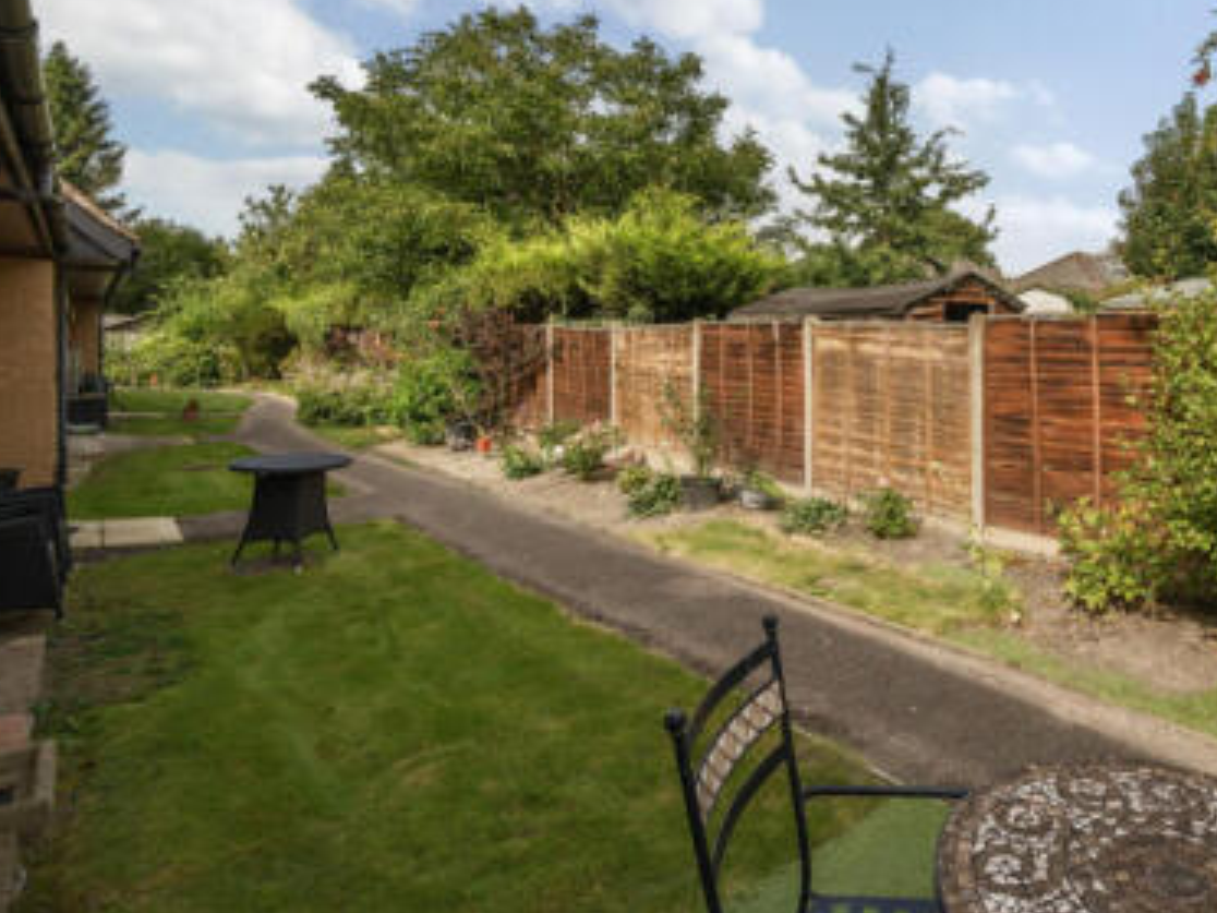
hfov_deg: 72.0
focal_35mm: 22
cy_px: 349
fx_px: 773
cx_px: 888
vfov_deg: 60.4
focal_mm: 13
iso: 400
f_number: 8
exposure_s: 1/800
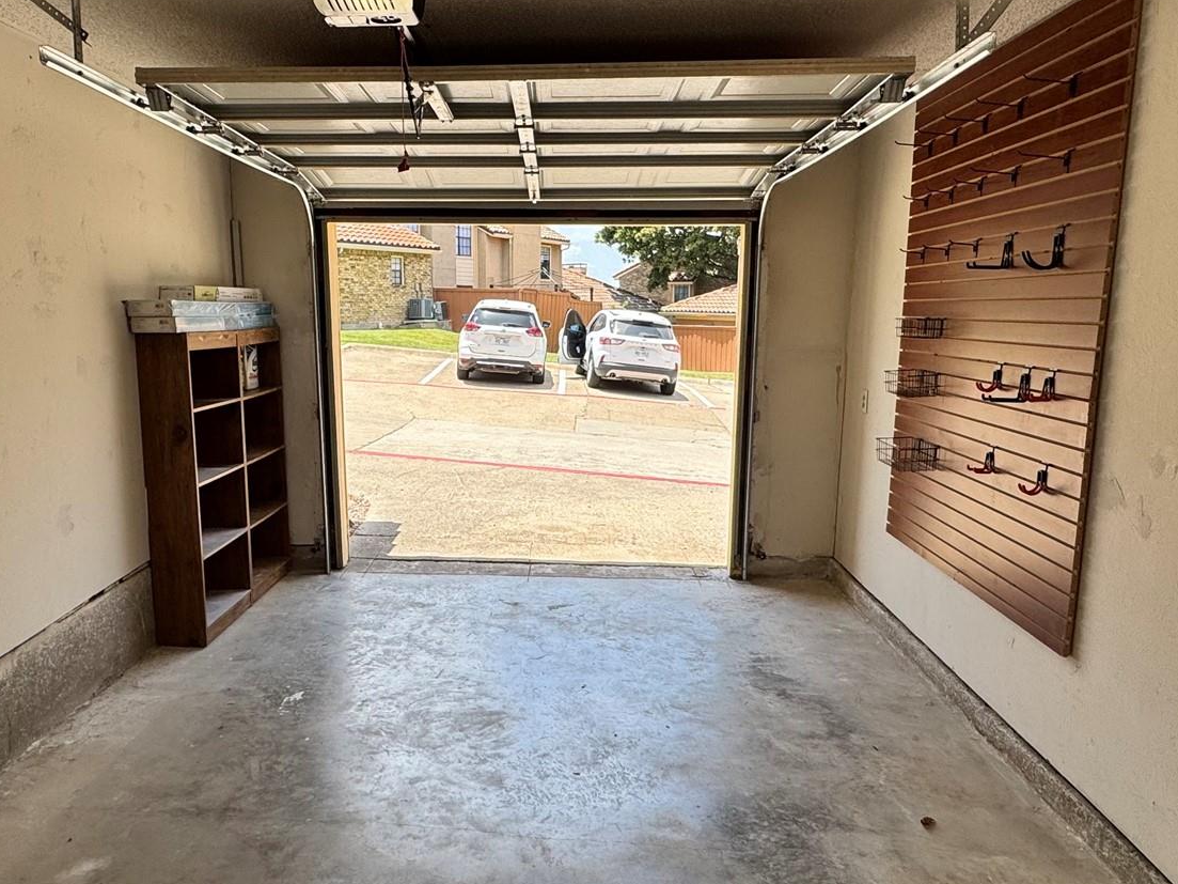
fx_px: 885
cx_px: 519
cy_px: 447
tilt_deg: -9.2
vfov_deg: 53.1
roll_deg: -0.2
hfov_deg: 67.1
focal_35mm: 26
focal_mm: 2.22
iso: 40
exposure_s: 1/636
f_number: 2.2
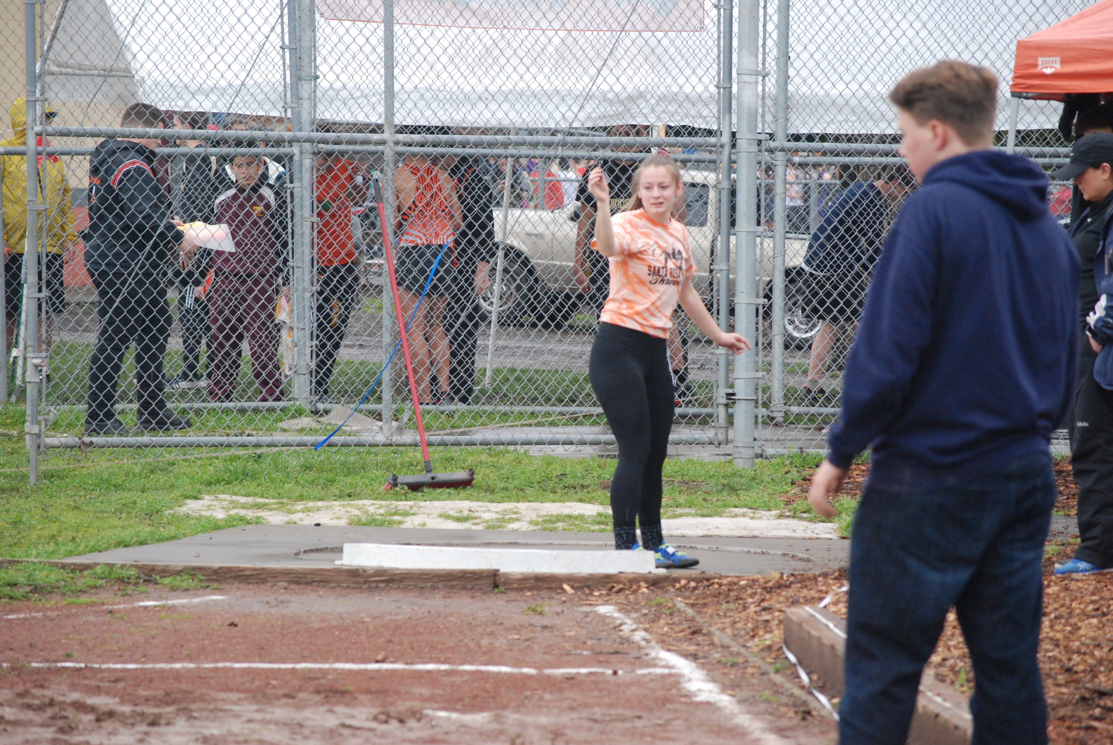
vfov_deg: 7.3
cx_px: 556
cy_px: 372
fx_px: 5804
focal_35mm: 188
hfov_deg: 11.0
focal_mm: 125
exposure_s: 1/640
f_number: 6.3
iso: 1000
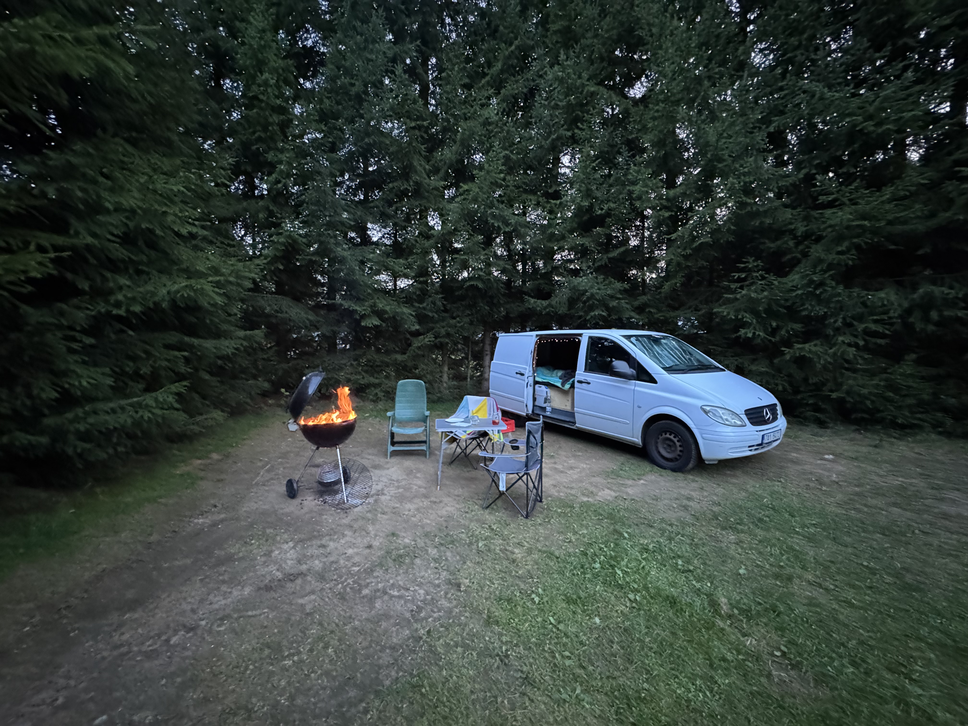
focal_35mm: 14
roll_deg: +0.3
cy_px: 363
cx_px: 484
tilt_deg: -1.0
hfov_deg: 102.1
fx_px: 391
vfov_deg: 85.7
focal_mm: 2.22
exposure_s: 1/40
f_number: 2.2
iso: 1250
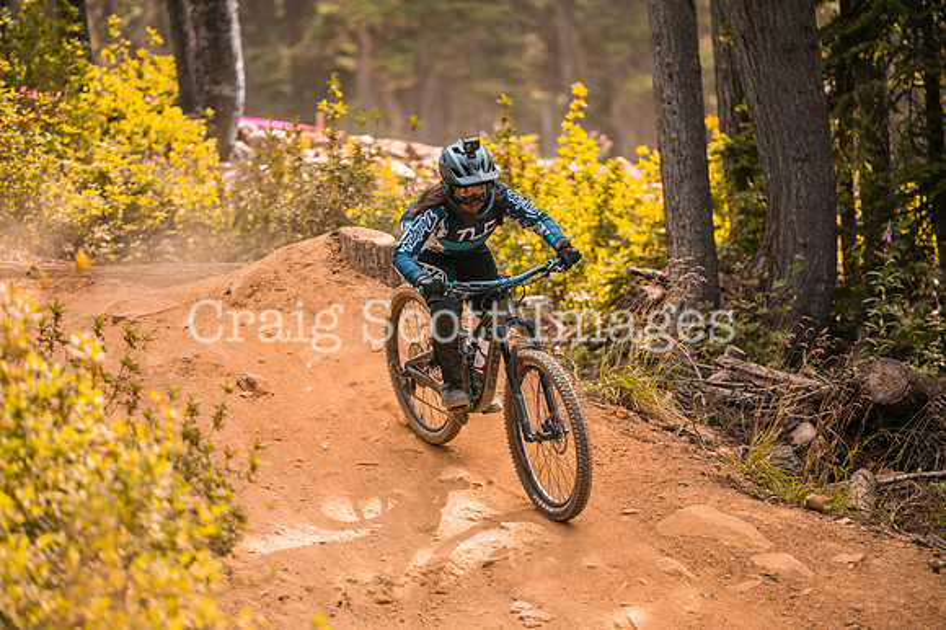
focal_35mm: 200
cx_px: 473
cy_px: 315
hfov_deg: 10.3
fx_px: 5252
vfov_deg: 6.9
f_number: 2.8
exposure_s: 1/1600
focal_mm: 200
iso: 280
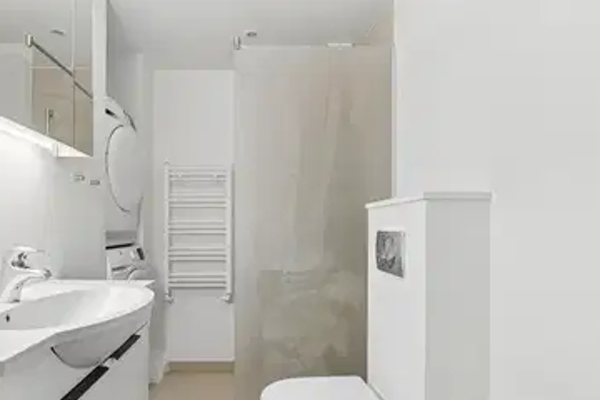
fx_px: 365
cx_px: 253
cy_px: 230
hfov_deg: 78.4
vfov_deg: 57.2
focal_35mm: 22
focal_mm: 12.5
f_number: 8
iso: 400
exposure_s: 1/40
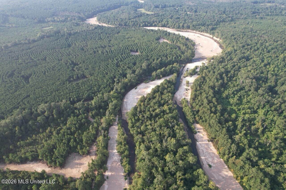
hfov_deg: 78.6
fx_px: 175
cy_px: 95
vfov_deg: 57.2
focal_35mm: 22
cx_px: 143
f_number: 2.8
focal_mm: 8.4
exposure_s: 1/500
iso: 100
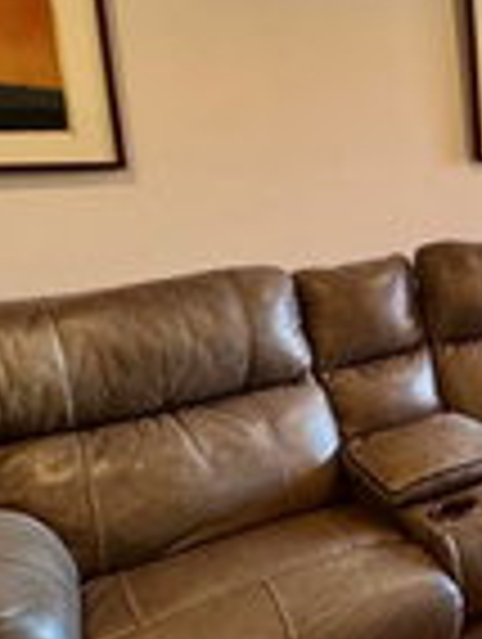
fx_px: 777
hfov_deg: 23.3
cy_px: 252
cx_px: 809
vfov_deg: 44.5
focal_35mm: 42
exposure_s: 1/60
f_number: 2.2
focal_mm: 2.22
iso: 250
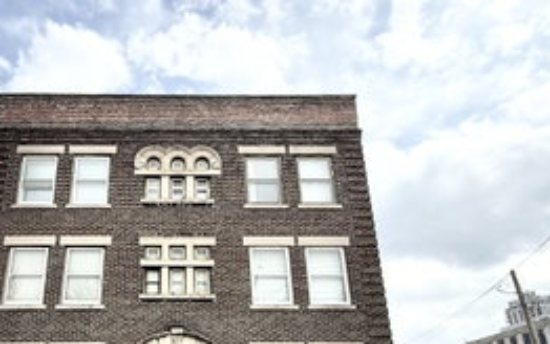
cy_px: 285
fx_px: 435
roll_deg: +0.5
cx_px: 187
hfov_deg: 63.1
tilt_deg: +18.8
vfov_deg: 41.0
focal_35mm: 29
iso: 80
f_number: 2.2
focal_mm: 2.22
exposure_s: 1/2024
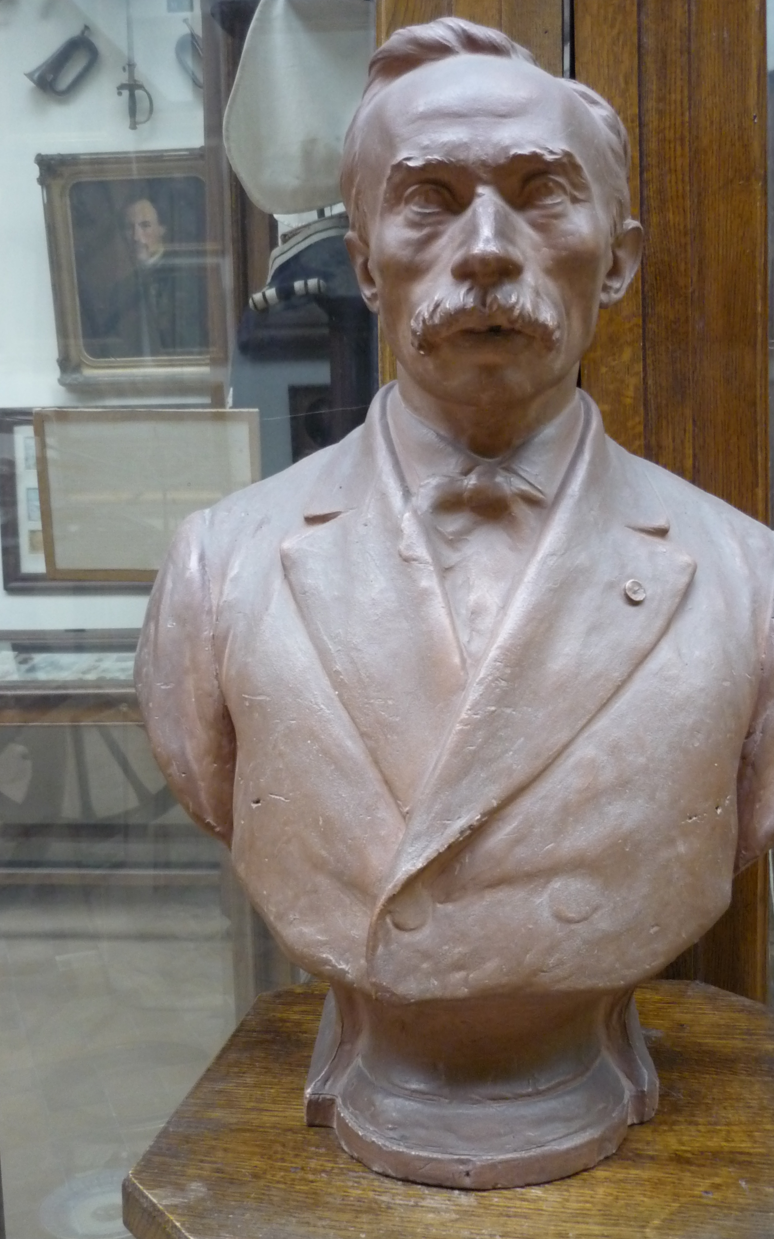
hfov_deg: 35.2
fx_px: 1215
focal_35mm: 36
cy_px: 610
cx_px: 472
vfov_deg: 54.0
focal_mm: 5.5
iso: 400
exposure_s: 1/20
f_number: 2.8
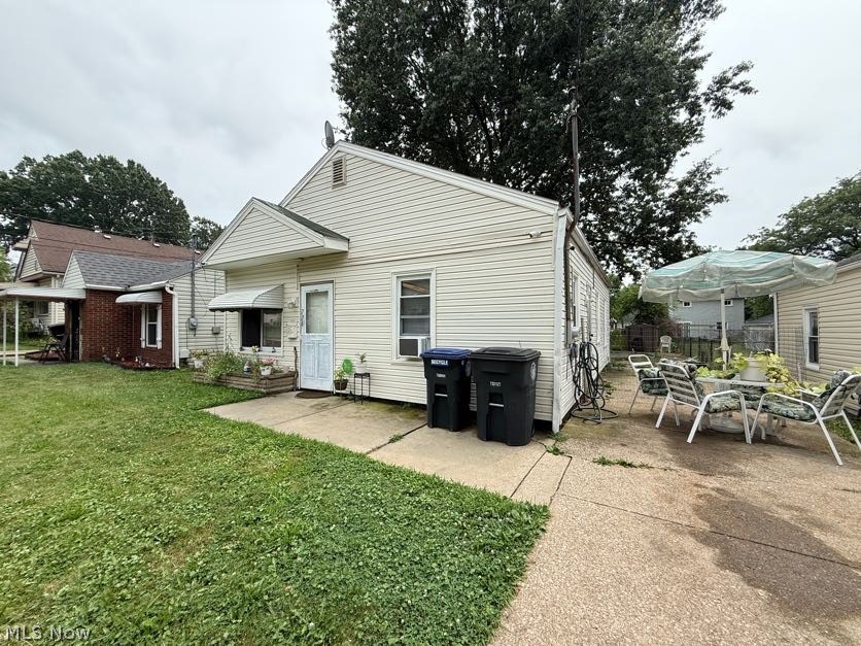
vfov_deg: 85.7
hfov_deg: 102.1
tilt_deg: +0.4
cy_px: 323
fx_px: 348
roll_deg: +0.3
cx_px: 430
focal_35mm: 14
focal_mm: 2.22
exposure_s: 1/1285
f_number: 2.2
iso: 50
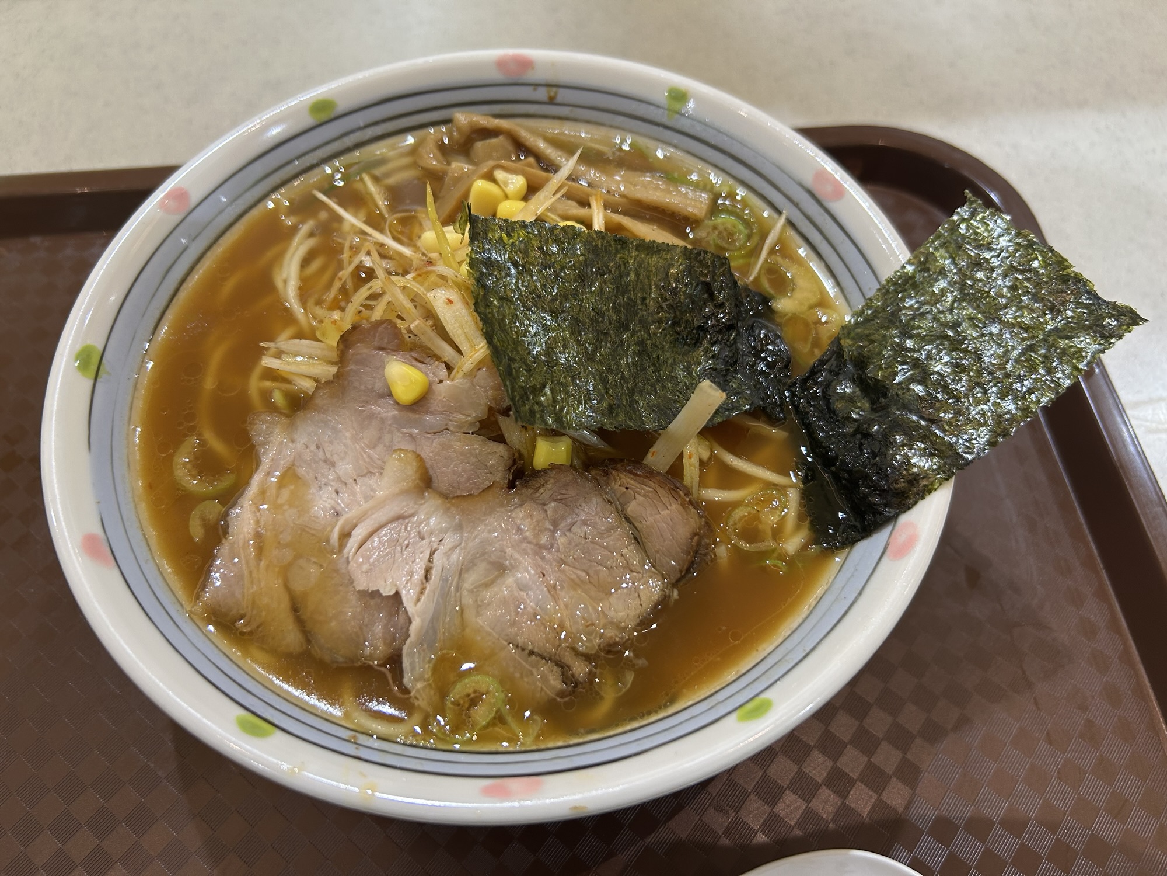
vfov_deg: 53.1
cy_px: 438
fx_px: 877
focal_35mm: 26
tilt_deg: -60.0
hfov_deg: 67.3
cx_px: 584
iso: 80
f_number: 1.5
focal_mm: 5.7
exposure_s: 1/100
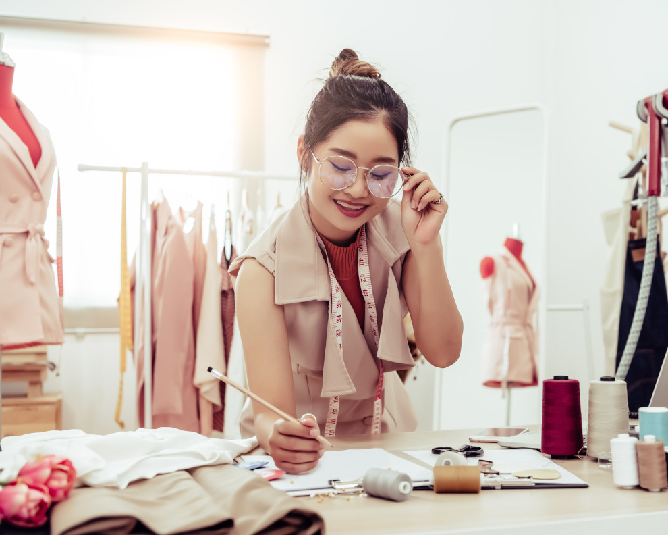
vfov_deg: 30.3
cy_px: 268
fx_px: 989
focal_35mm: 50
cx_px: 369
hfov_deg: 37.3
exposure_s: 1/160
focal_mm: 44
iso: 1000
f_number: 4
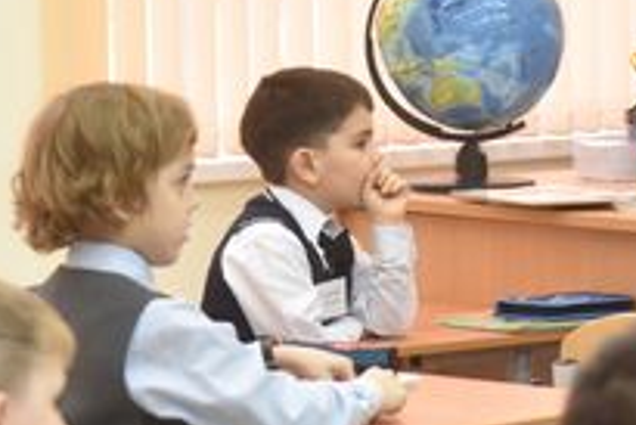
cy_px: 428
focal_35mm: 266
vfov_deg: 5.2
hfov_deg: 7.7
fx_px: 4702
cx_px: 323
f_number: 4.5
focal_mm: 78
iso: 4000
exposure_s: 1/250
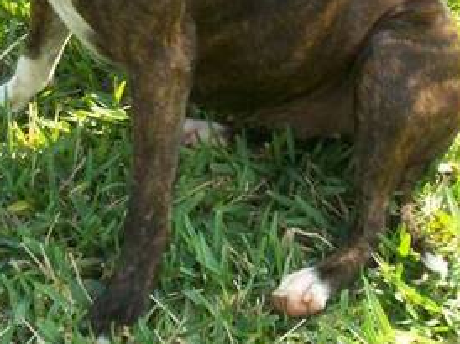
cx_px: 72
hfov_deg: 19.2
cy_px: -87
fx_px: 1341
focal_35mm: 101
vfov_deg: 14.1
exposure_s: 1/150
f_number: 4.5
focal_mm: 5.9
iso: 100
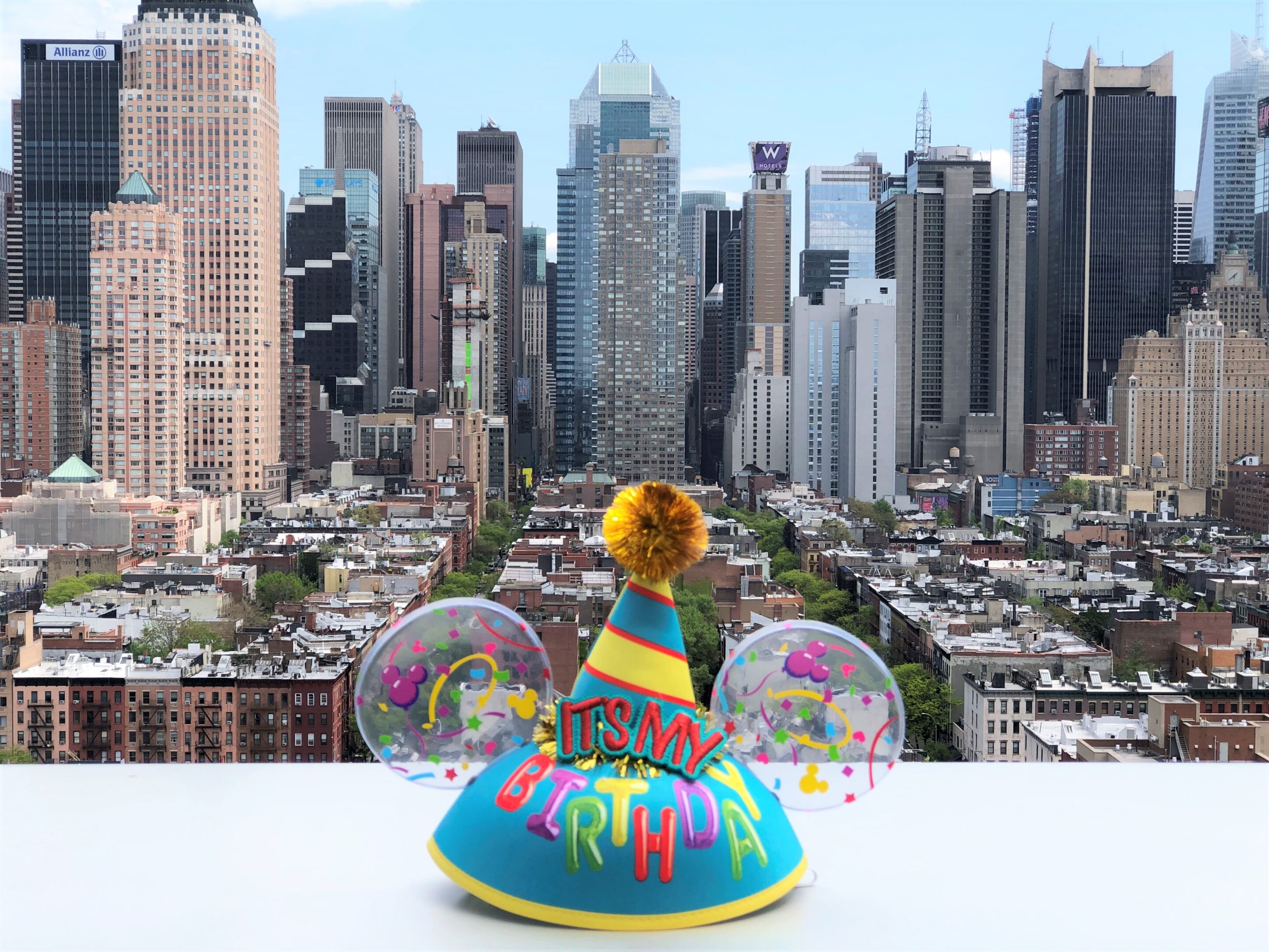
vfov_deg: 25.7
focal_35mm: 57
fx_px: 2090
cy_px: 476
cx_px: 634
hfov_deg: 33.8
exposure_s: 1/540
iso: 20
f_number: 2.8
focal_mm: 6.6
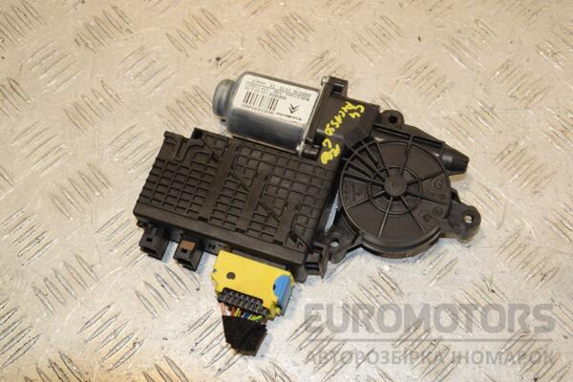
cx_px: 286
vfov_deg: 25.8
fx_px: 836
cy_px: 191
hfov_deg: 37.9
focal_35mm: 52
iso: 800
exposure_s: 1/200
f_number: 11
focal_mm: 35
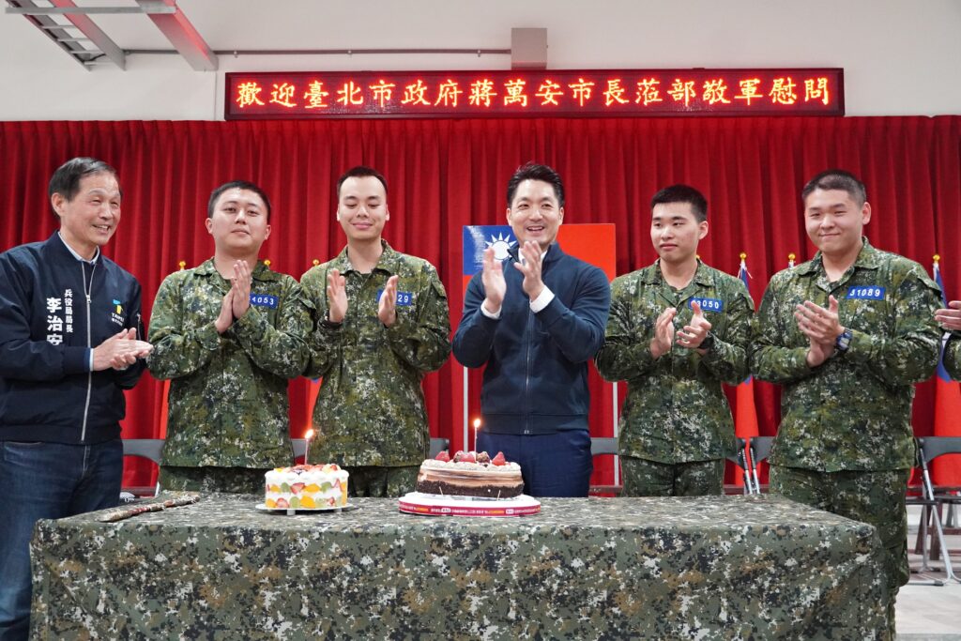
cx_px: 480
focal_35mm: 36
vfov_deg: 36.9
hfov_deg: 53.1
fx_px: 961
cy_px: 320
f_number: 4.5
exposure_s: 1/160
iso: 4000
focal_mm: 24
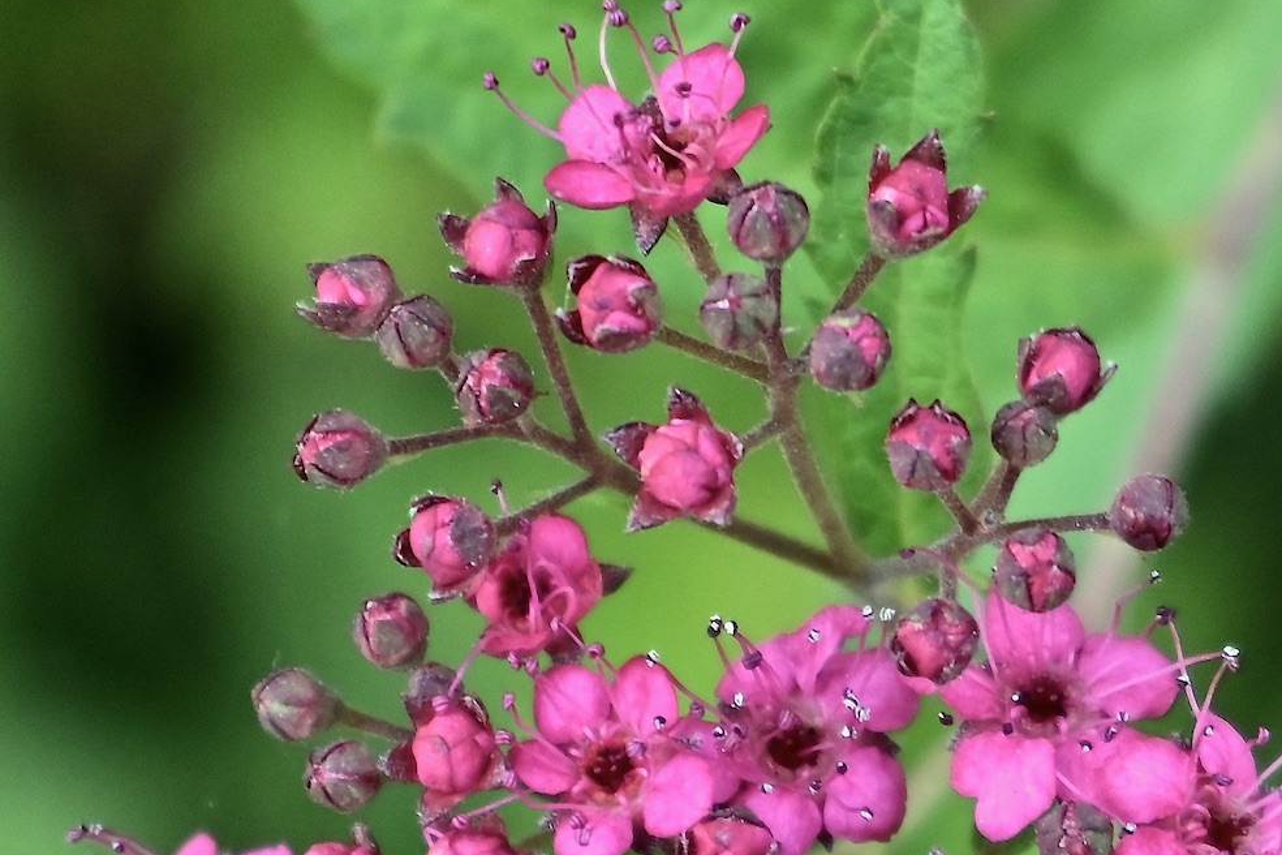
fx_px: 6409
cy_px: 883
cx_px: 1393
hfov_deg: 11.3
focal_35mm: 180
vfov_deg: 7.6
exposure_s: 1/160
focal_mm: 50
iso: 360
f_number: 6.3
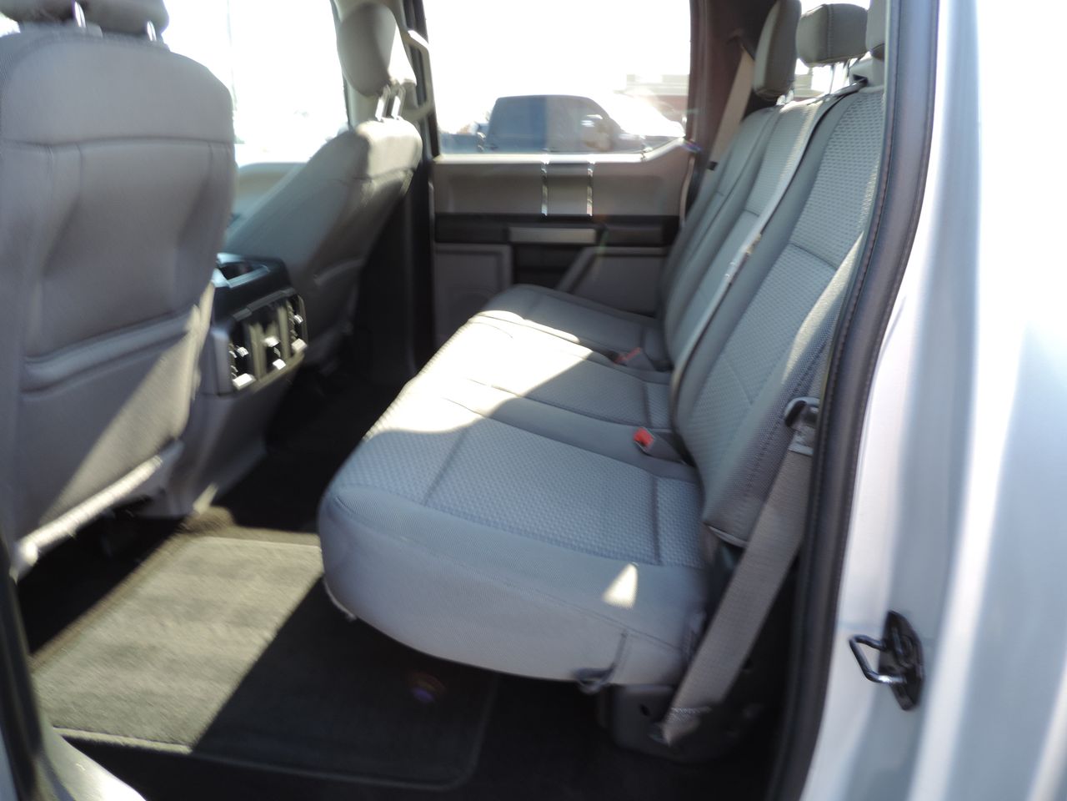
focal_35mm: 24
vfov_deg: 56.8
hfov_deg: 71.6
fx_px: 740
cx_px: 534
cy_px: 400
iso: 90
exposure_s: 1/30
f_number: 3
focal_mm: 4.3
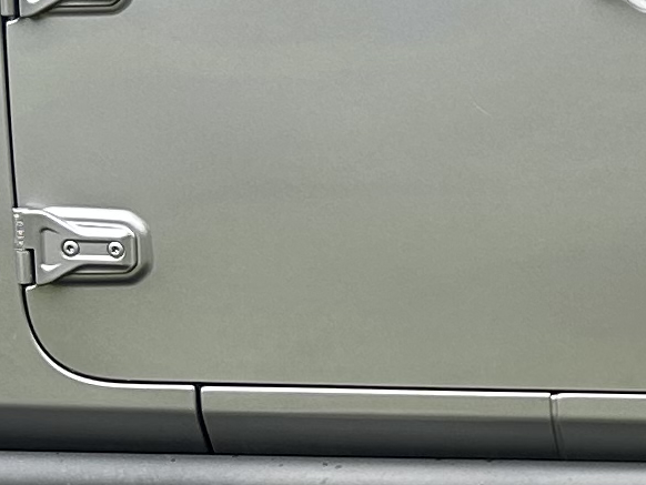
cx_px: 976
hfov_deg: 10.6
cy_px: 301
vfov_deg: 8.3
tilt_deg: -13.9
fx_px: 3361
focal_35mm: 180
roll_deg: +1.4
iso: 40
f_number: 1.5
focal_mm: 5.7
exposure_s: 1/213
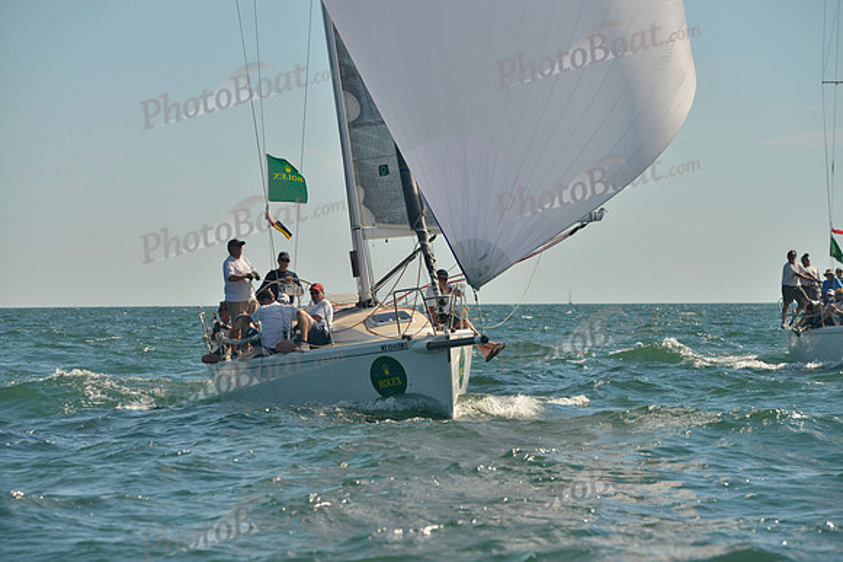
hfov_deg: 13.7
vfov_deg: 9.2
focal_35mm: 150
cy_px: 281
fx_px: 3513
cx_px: 422
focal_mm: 150
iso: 400
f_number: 8
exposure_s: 1/1250
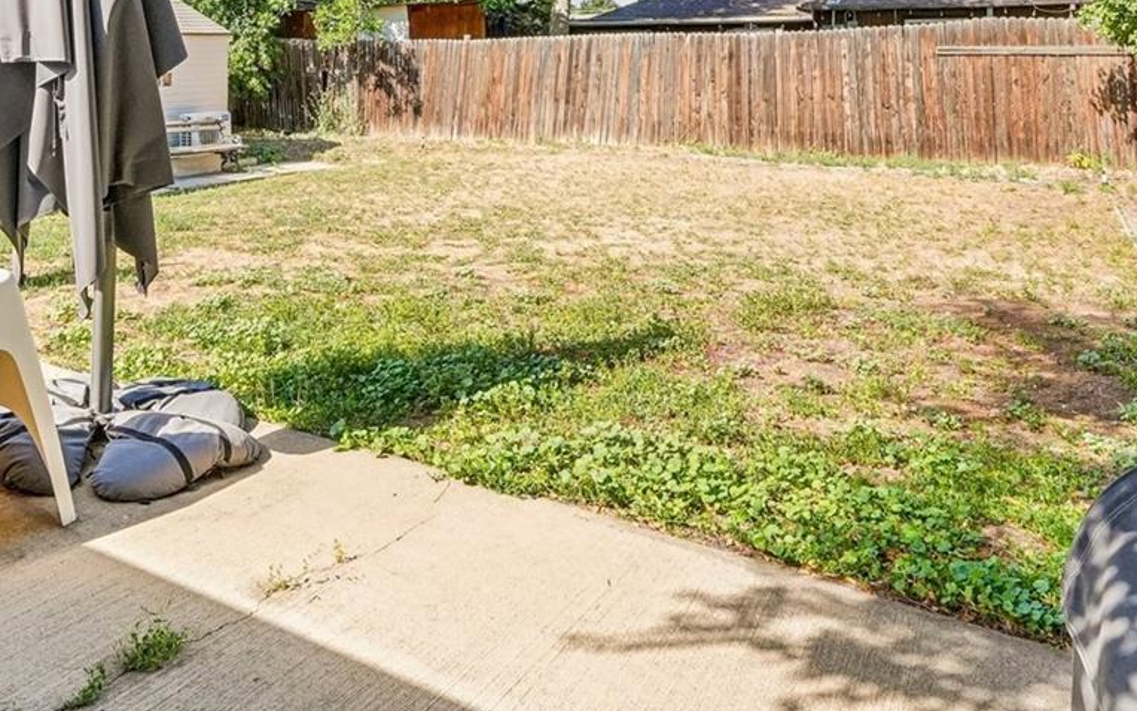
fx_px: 992
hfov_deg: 55.7
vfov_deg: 36.6
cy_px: 49
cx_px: 238
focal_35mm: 32
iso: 800
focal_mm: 10
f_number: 8
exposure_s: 1/400
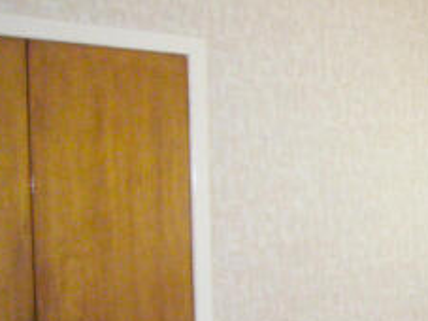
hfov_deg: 24.6
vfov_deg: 20.3
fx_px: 890
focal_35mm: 72
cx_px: 506
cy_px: 245
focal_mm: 4.6
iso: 320
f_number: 2.8
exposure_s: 1/30
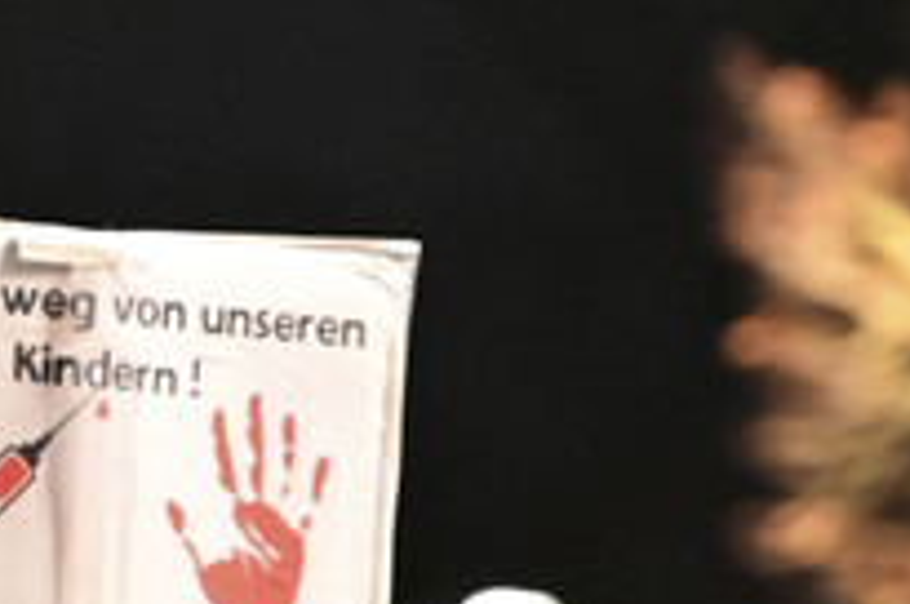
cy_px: 591
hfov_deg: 7.5
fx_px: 6940
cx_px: 533
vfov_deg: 5.0
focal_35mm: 275
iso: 12800
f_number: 2.8
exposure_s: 1/25
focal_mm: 125
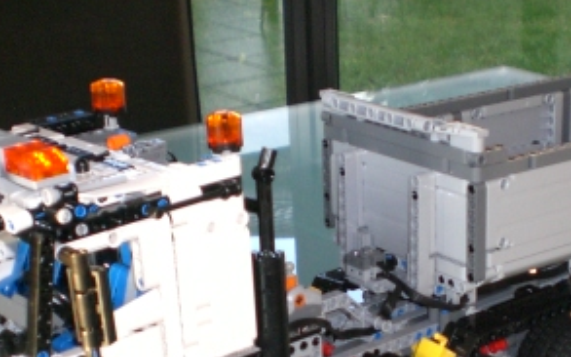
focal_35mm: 88
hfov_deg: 23.4
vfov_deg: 14.6
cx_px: 384
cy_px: 341
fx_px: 1369
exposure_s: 1/60
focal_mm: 6.3
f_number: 3.1
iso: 200
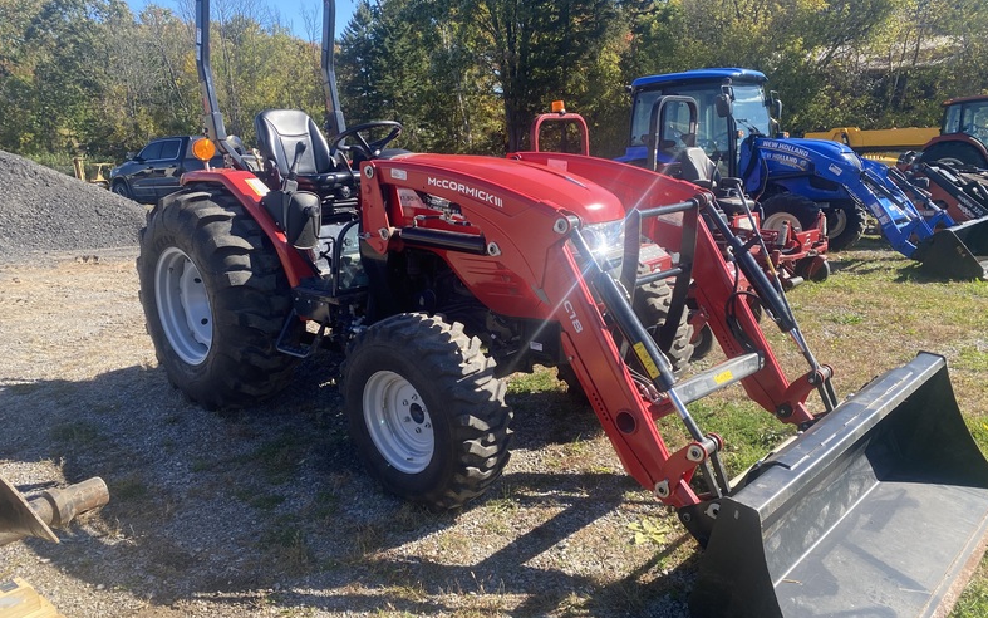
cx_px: 501
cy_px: 324
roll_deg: +1.5
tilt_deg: -14.2
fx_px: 754
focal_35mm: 28
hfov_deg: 66.5
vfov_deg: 44.5
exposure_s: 1/778
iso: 32
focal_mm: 4.25
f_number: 1.8
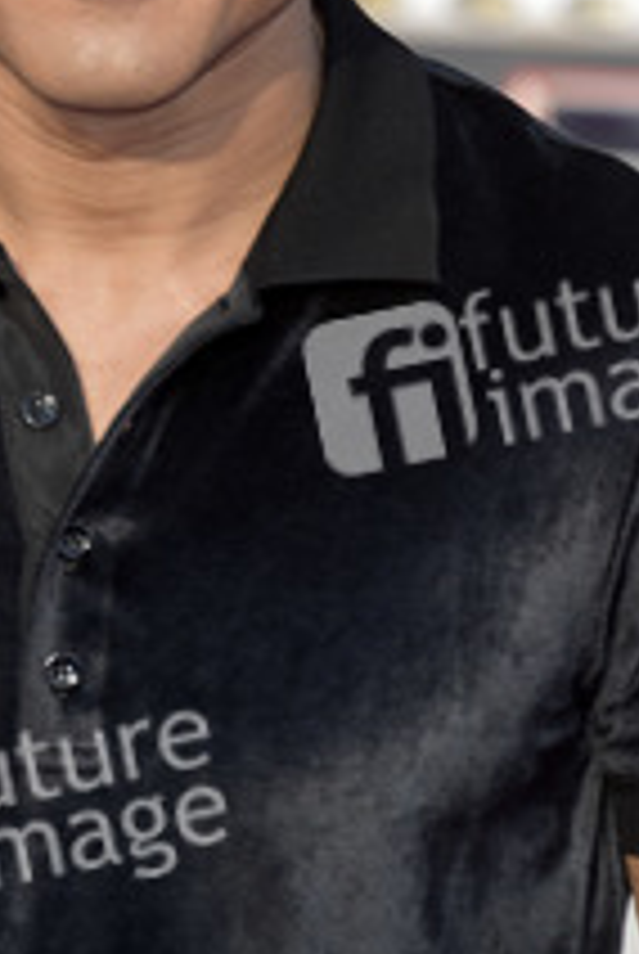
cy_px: 144
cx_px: 128
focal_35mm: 565
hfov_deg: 2.4
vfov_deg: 3.6
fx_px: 14993
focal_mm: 300
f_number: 7.1
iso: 400
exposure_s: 1/250
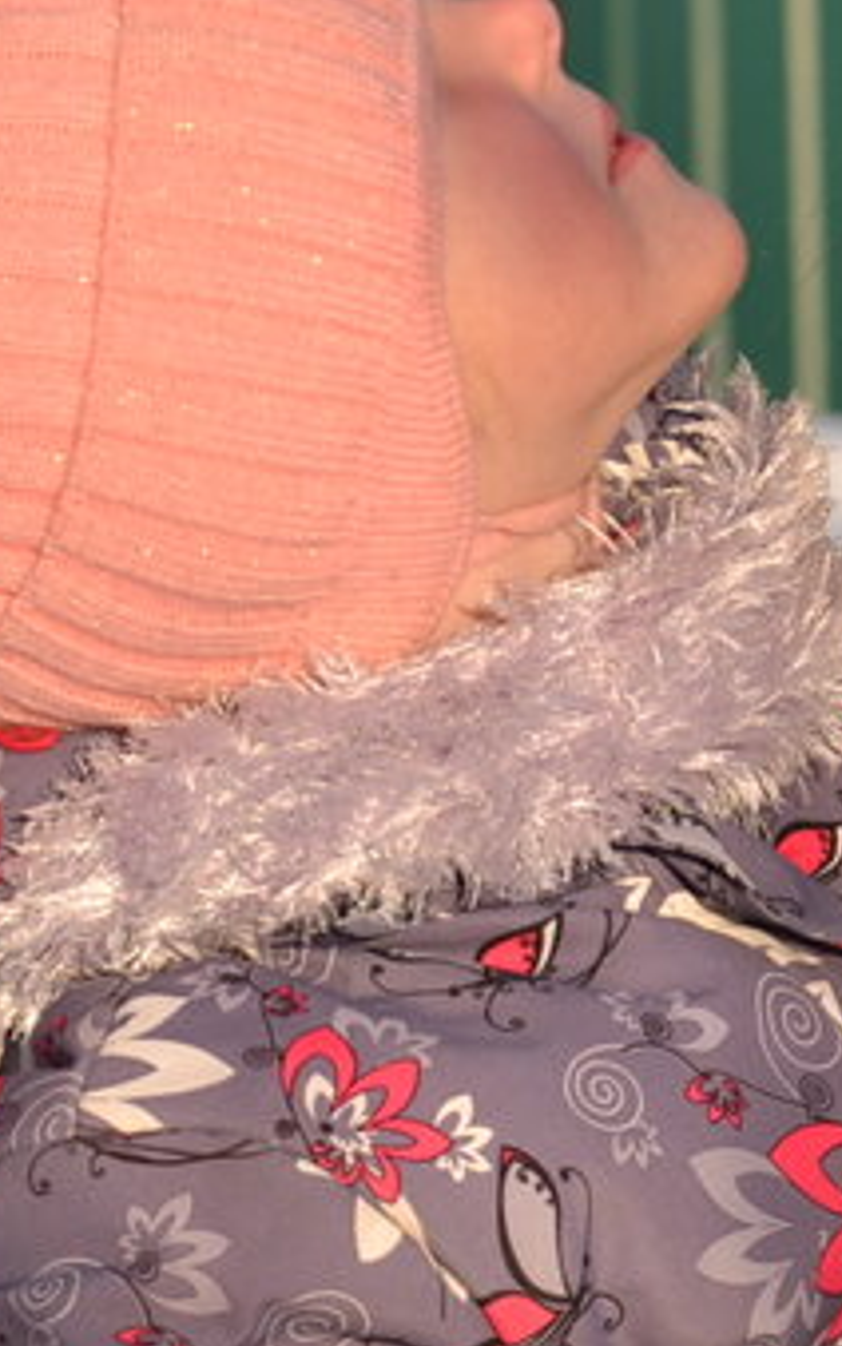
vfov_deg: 5.7
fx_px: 13579
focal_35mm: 370
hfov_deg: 3.6
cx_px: 639
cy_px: 399
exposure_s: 1/500
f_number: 5.6
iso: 200
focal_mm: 80
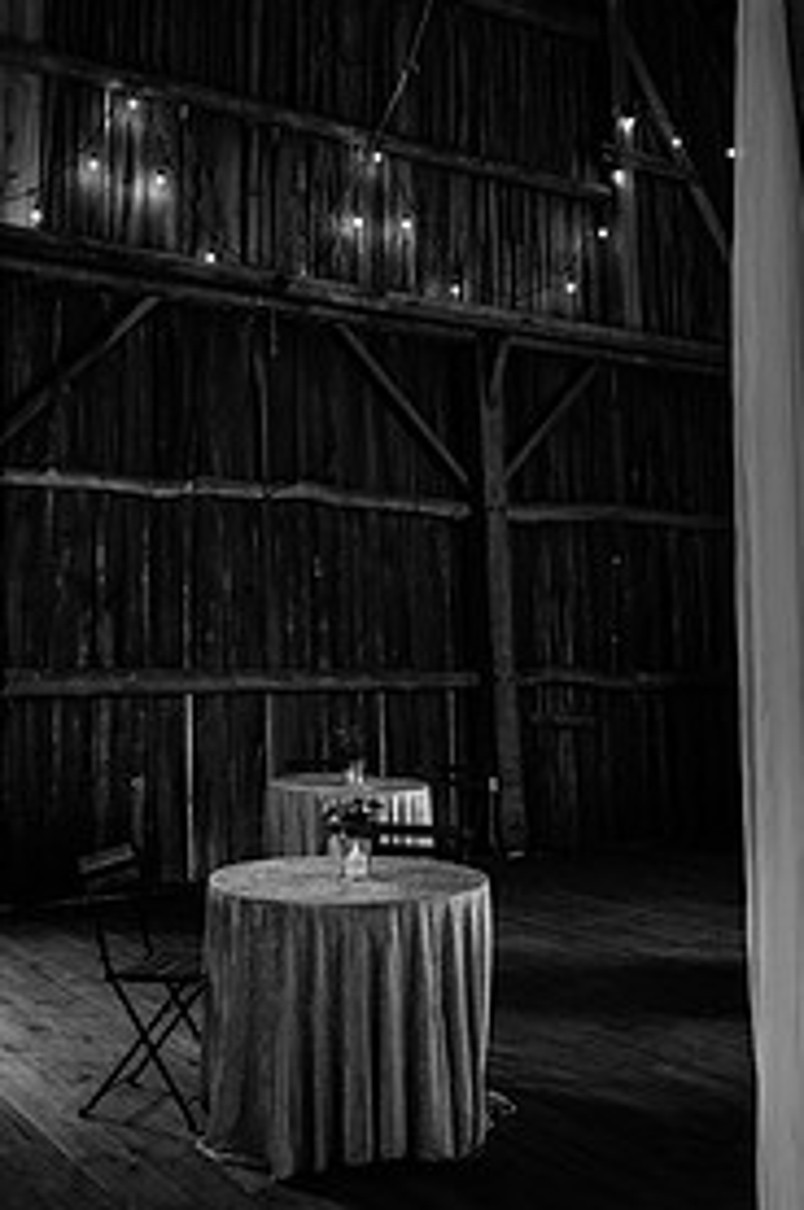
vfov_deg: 49.1
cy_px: 446
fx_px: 1310
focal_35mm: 39
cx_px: 304
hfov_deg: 34.0
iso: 640
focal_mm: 24
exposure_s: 1/200
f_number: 4.5
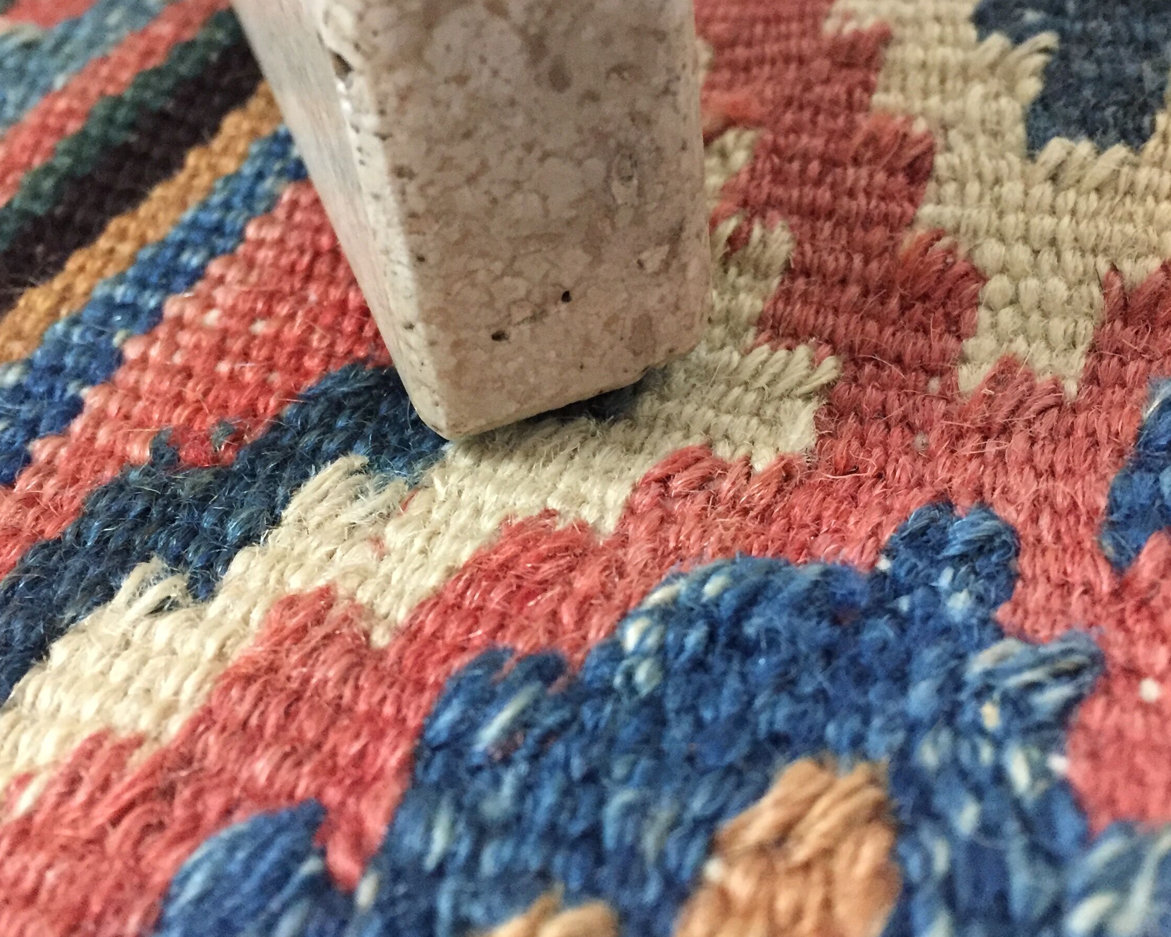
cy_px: 391
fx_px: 1421
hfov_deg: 44.8
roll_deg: +8.3
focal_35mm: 41
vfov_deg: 36.4
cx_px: 584
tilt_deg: -39.5
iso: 320
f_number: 2.2
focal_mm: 4.15
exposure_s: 1/17
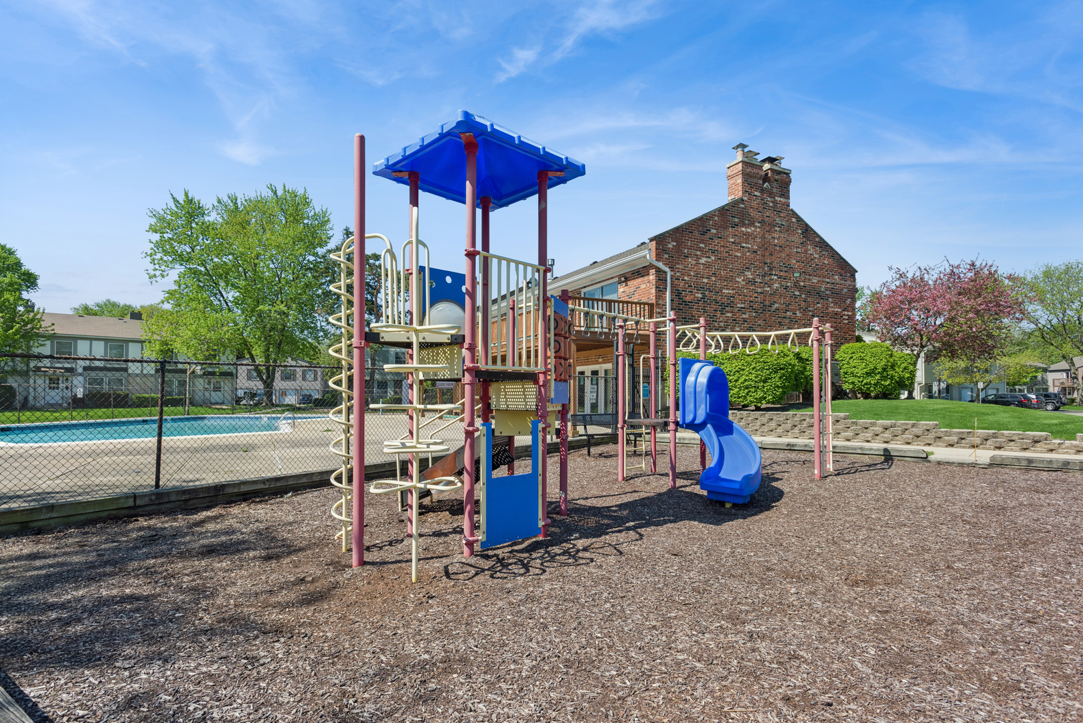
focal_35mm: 19
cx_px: 542
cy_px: 362
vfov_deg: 64.6
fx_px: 572
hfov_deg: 86.9
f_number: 8
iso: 400
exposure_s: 1/640
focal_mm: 19
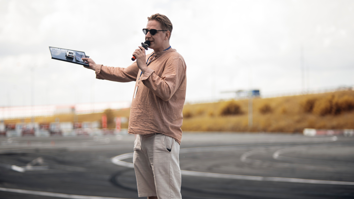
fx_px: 836
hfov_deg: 23.9
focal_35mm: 89
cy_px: 85
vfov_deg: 13.6
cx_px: 177
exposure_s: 1/160
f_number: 1.8
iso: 100
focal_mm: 85
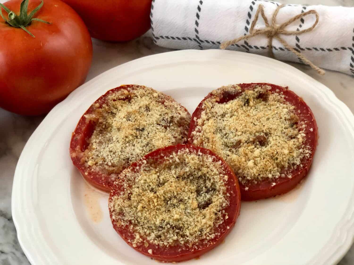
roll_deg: +9.7
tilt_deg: -44.9
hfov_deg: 36.8
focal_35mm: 52
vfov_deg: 28.0
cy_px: 132
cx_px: 177
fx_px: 532
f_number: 2.4
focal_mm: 6
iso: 100
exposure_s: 1/30
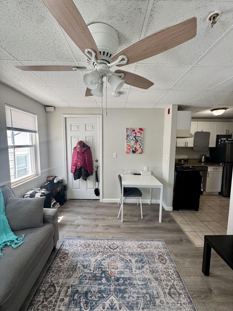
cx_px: 116
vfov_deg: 102.1
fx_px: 126
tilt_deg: -5.8
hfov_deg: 85.7
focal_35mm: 14
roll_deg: +0.4
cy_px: 156
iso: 125
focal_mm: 2.22
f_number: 2.2
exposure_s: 1/99
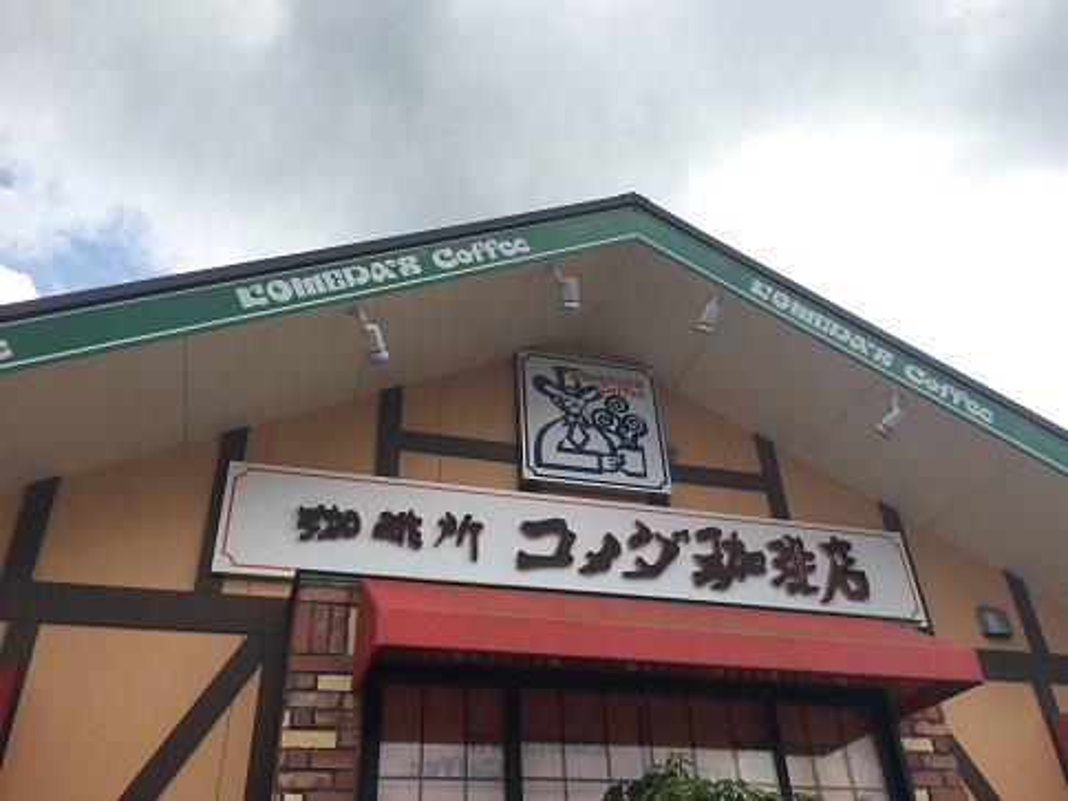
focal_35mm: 29
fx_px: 895
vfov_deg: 48.2
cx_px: 534
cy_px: 400
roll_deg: +3.0
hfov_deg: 61.7
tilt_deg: +34.3
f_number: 2.2
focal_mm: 4.15
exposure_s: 1/646
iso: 25
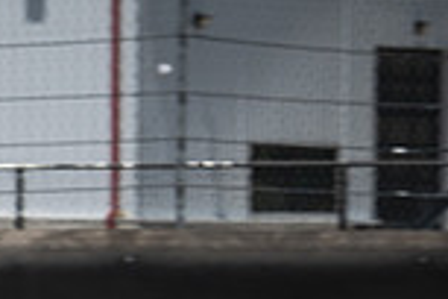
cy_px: 538
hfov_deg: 1.8
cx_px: -366
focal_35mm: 1134
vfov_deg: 1.2
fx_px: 14111
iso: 160
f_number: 7.1
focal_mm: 200
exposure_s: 1/400
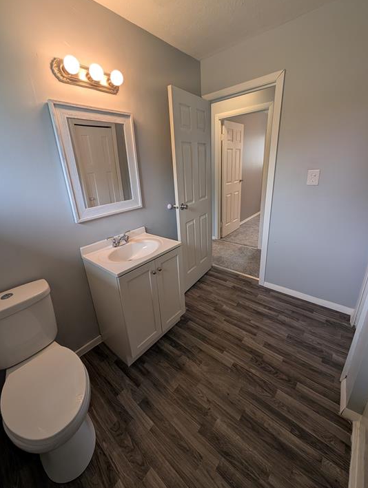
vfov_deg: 106.0
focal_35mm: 13
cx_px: 176
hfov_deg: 90.0
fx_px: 184
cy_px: 234
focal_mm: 2.02
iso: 67
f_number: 1.7
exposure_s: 1/120
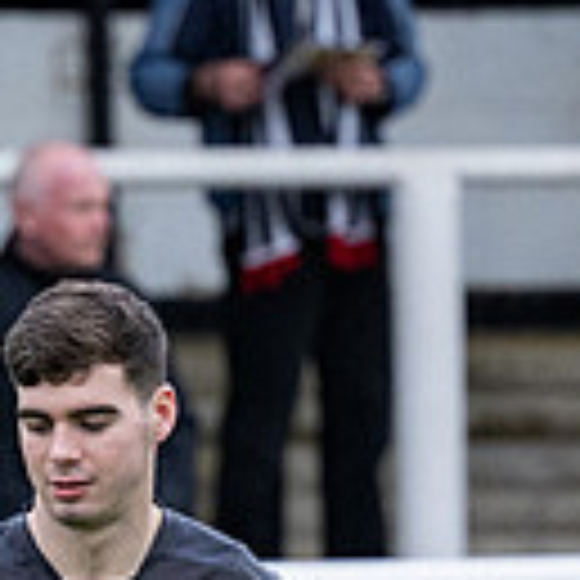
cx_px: -26
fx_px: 17061
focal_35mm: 900
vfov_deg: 1.9
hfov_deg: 1.9
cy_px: 935
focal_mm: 135
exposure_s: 1/800
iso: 1000
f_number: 2.8
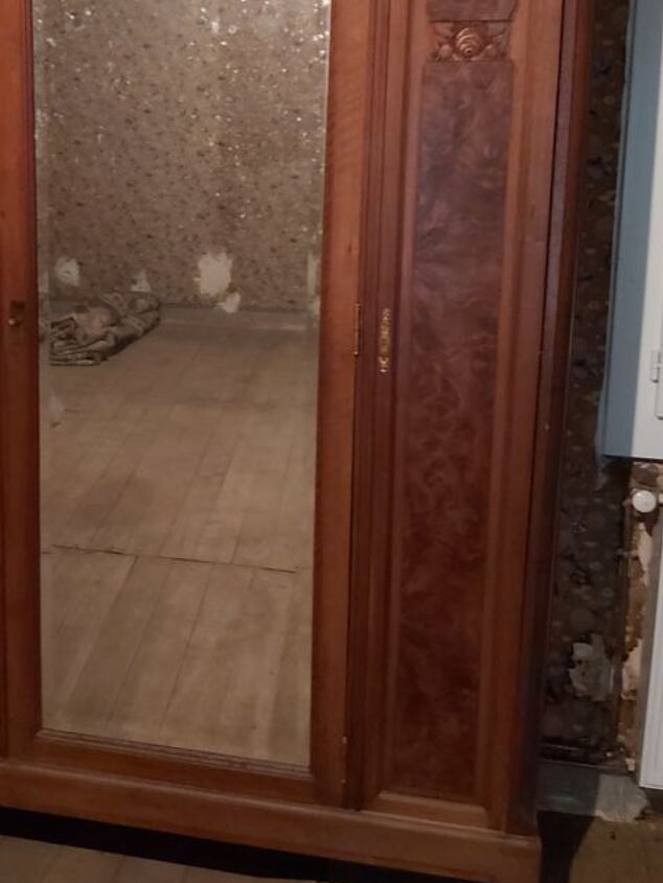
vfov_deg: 44.9
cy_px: 271
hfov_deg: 34.6
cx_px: 188
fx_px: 1047
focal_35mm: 41
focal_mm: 3.92
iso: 800
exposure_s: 1/17
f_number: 1.7
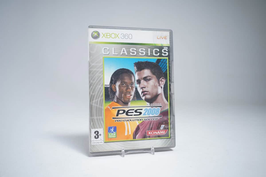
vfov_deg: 40.0
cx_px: 133
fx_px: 244
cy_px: 88
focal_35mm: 33
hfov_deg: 57.2
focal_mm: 33
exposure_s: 1/40
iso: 400
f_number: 4
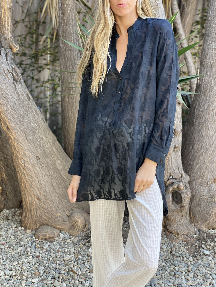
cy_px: 144
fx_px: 433
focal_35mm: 52
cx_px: 108
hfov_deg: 28.0
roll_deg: -2.7
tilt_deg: -9.0
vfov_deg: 36.8
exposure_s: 1/122
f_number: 2
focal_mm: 6
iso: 100
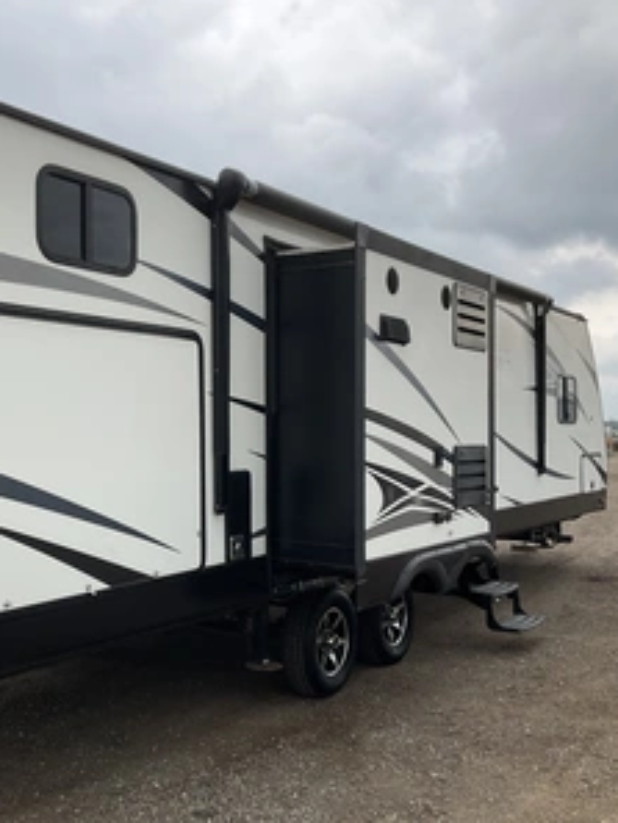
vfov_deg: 47.8
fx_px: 928
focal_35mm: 39
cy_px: 410
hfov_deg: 36.4
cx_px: 191
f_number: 1.8
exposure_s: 1/1076
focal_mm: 3
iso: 25
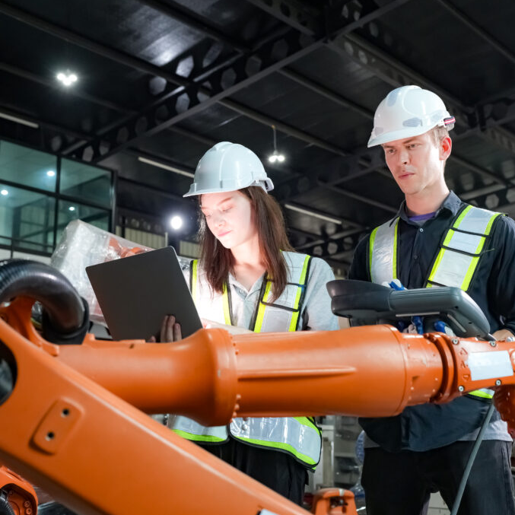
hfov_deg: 37.5
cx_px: 237
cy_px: 257
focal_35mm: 45
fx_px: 757
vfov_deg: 37.6
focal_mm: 35
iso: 2000
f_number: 4.5
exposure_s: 1/202
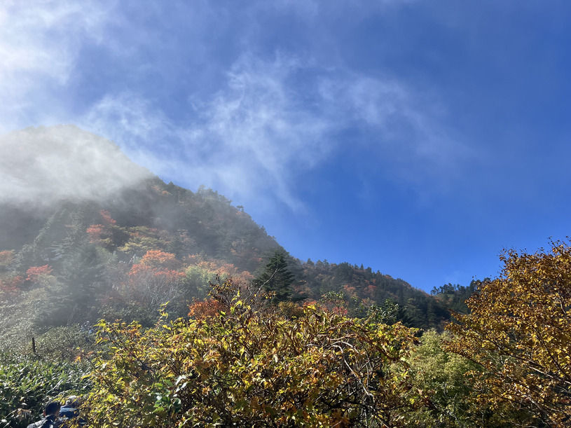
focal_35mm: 26
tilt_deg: +32.7
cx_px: 286
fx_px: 429
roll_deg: +5.7
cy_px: 214
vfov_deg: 53.1
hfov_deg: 67.3
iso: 50
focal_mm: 5.7
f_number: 1.5
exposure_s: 1/5076
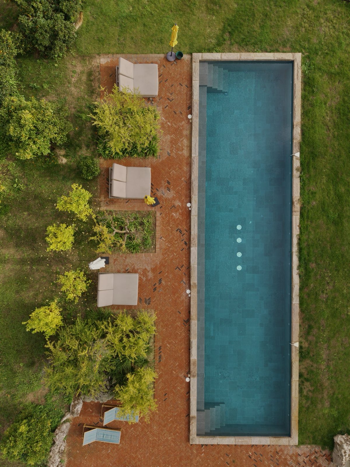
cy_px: 234
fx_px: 310
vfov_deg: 73.9
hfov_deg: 58.9
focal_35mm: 23
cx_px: 175
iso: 150
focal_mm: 8.67
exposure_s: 1/1250
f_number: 1.8
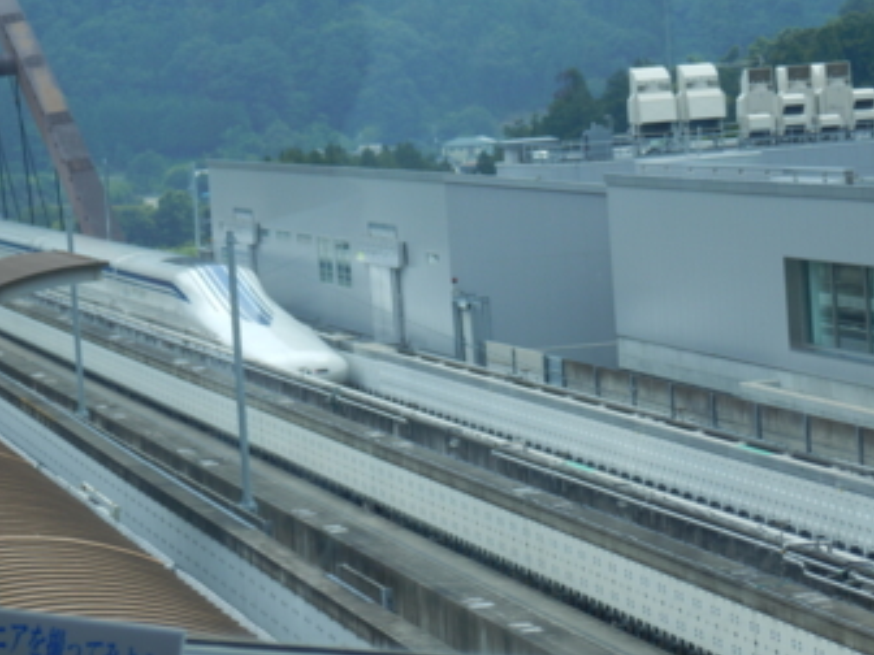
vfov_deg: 11.4
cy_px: 226
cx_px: 362
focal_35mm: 130
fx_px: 3282
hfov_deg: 15.2
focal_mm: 17.3
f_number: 4.9
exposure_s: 1/250
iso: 80
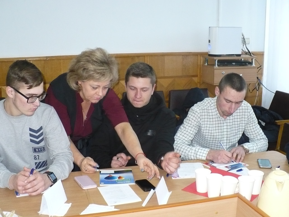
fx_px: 367
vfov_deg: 32.9
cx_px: 144
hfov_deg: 42.9
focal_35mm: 44
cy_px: 108
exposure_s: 1/30
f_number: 2.8
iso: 400
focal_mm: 6.1
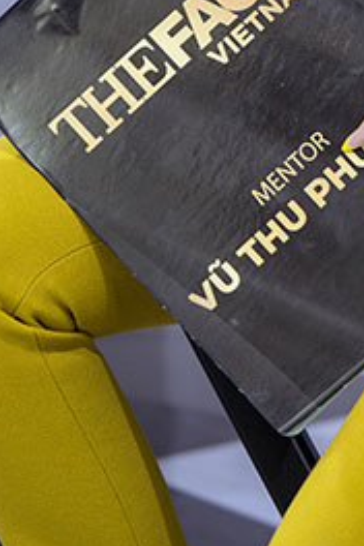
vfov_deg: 5.9
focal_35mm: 337
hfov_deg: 4.0
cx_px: 649
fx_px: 5111
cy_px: -651
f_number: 2.8
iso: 320
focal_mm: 74
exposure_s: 1/200
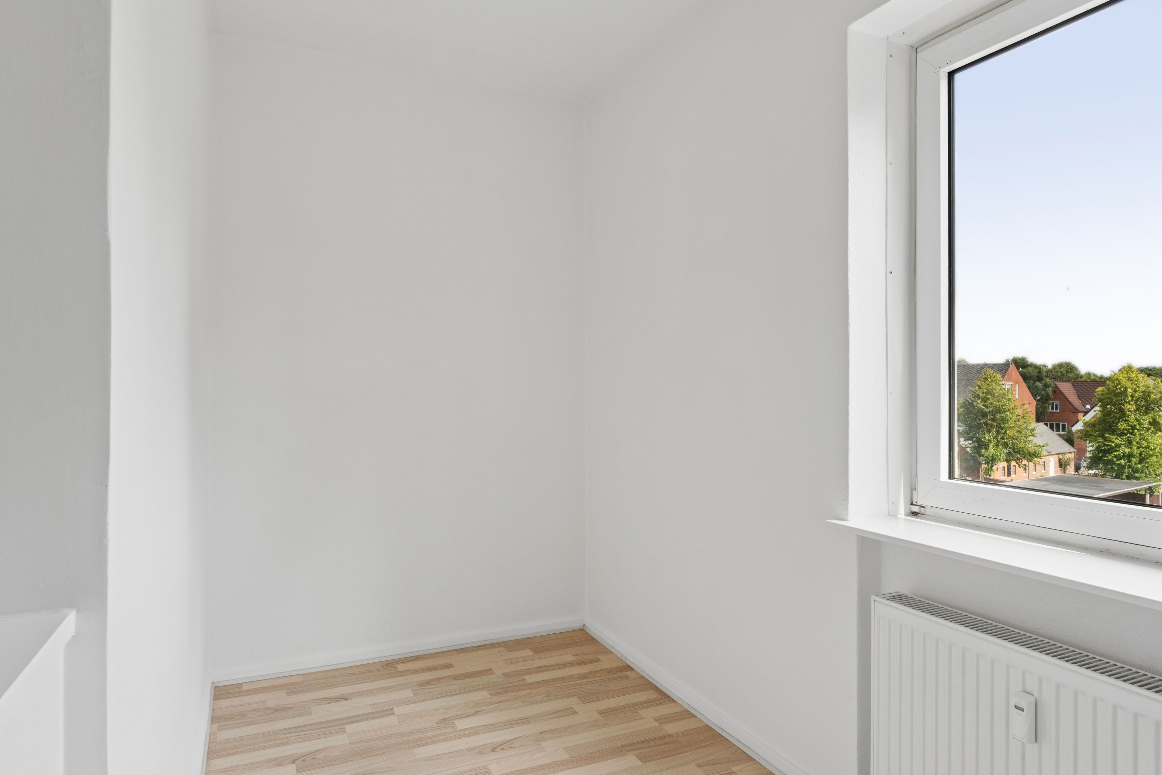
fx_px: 726
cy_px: 388
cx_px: 581
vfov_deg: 56.1
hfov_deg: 77.3
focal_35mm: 22
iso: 200
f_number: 8
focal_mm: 15
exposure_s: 1/50
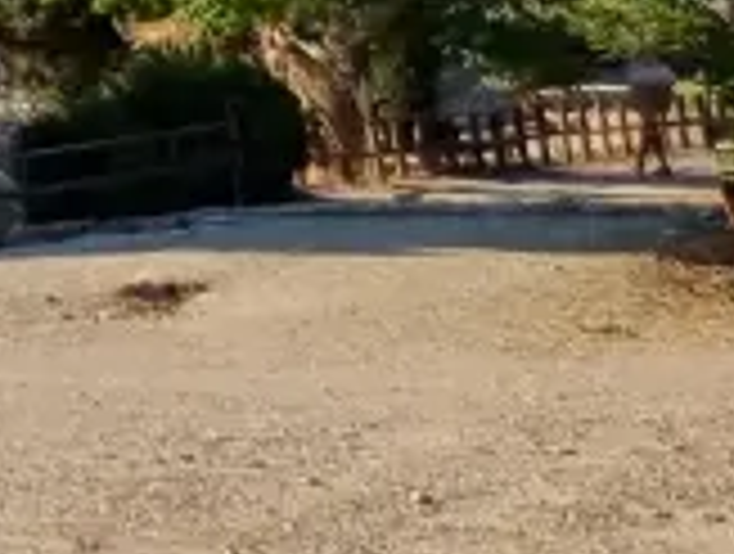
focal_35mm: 188
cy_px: -599
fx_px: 3995
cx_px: -1918
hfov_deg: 7.9
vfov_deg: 7.6
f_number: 1.8
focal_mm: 6.7
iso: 50
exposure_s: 1/750
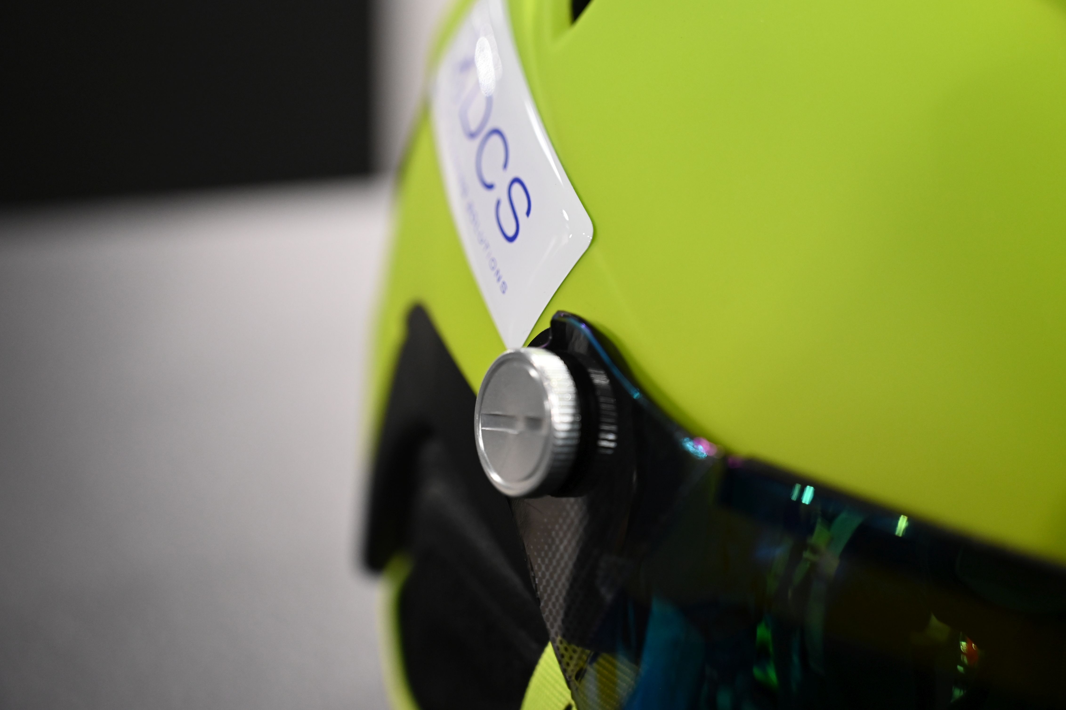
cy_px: 355
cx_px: 533
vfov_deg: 23.0
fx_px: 1746
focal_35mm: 59
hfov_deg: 33.9
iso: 2200
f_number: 4
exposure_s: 1/125
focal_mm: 59
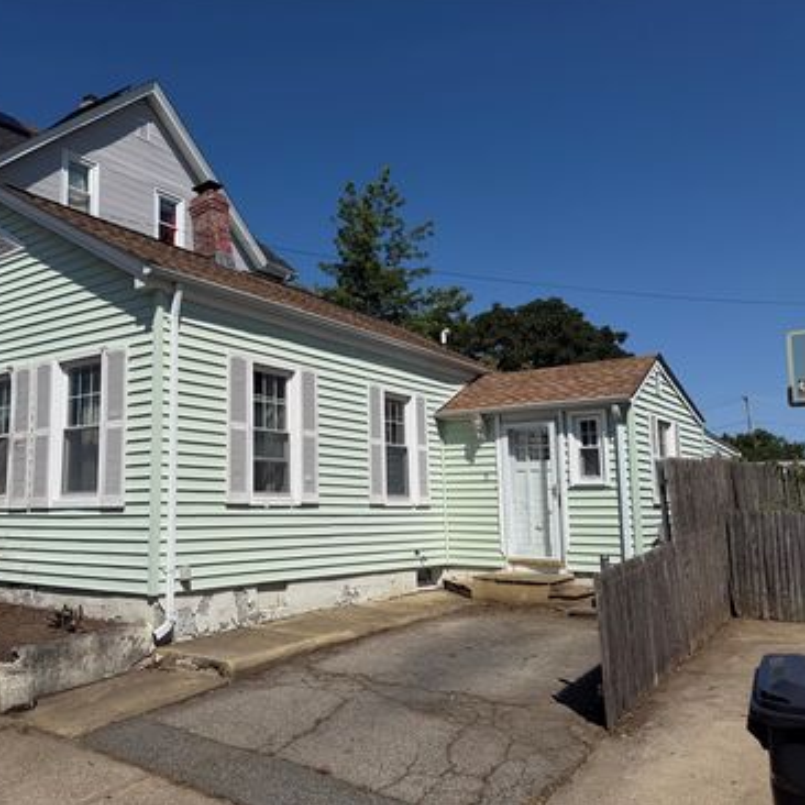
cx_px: 271
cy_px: 399
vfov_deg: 55.6
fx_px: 763
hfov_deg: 54.5
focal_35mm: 29
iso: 80
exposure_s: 1/11905
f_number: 1.78
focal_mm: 6.76
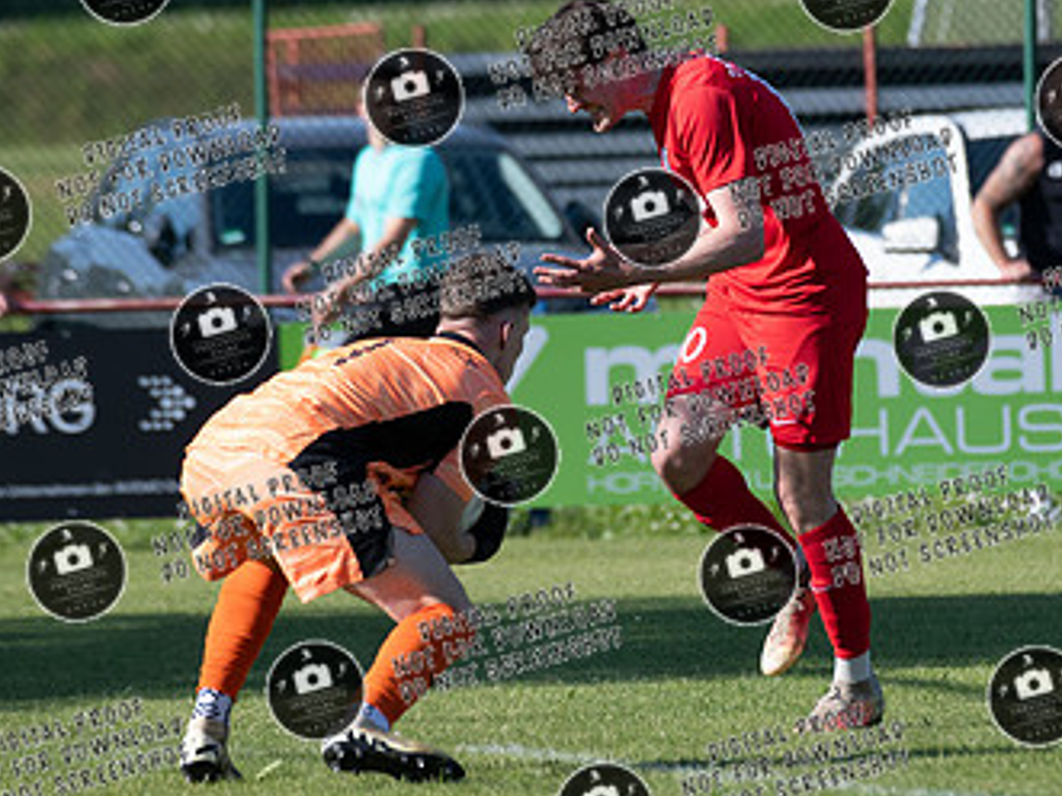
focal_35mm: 621
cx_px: 759
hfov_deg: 3.2
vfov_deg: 2.4
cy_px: 328
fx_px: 19045
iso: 450
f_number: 5.6
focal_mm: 310
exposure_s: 1/1600
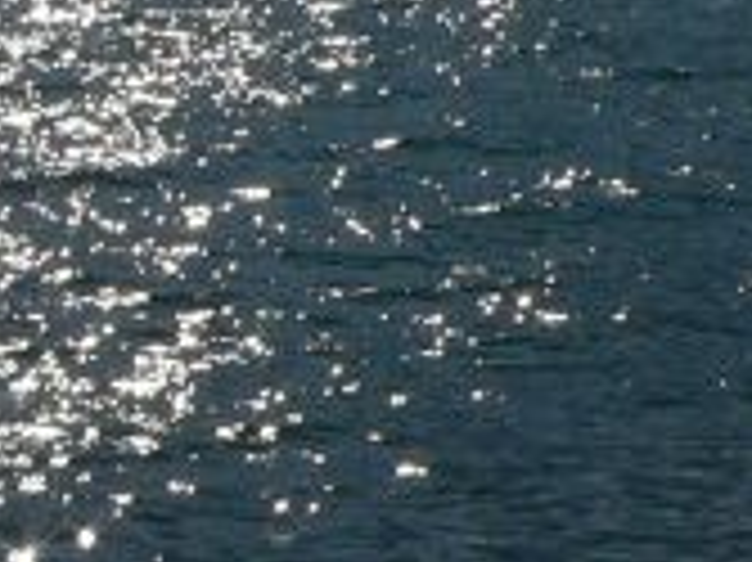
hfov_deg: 8.1
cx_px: -630
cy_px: 409
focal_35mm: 235
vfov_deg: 6.3
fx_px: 5101
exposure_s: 1/1300
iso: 80
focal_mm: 8.2
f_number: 7.3
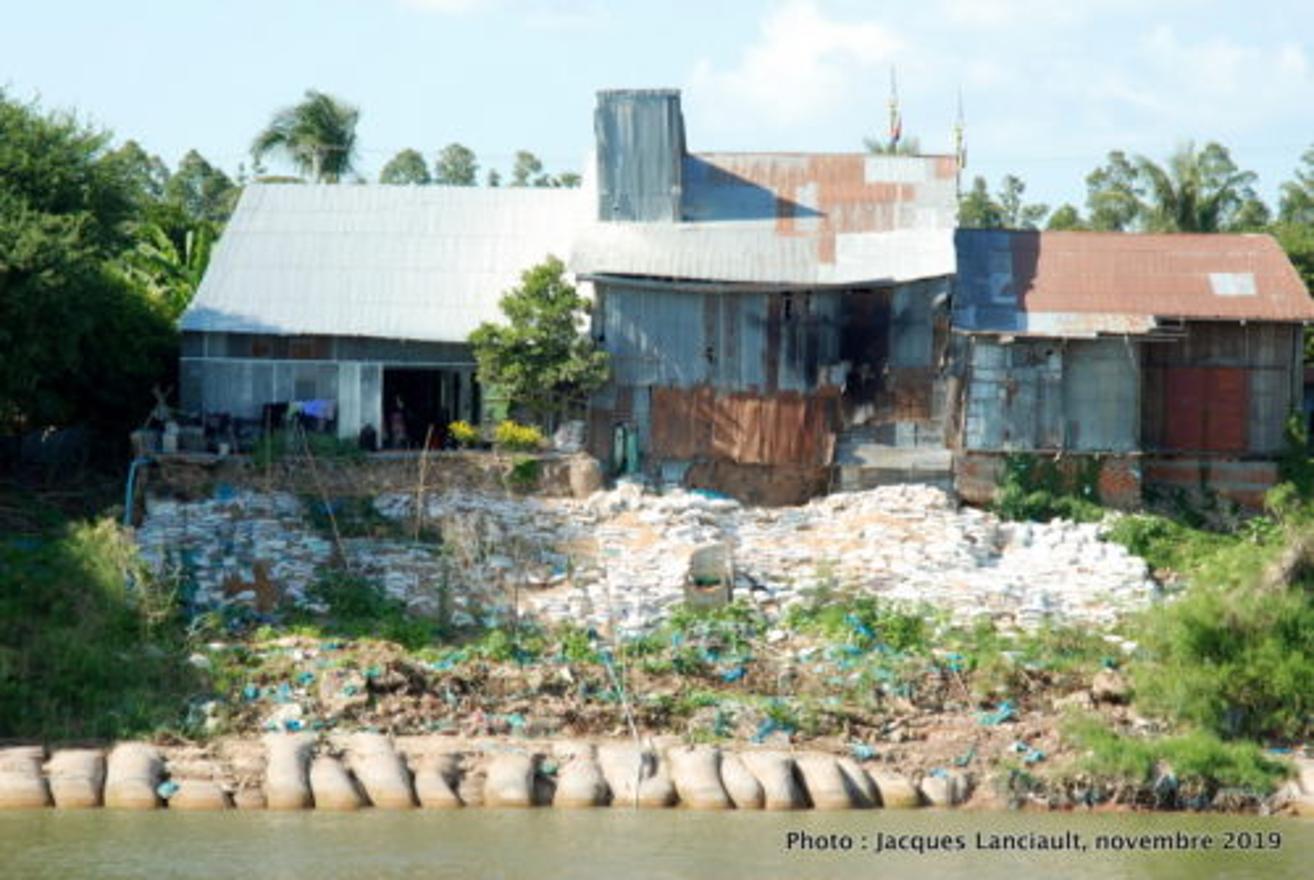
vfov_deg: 9.0
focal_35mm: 153
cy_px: 440
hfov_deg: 13.4
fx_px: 5593
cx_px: 657
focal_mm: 102
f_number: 14
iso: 100
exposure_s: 1/40
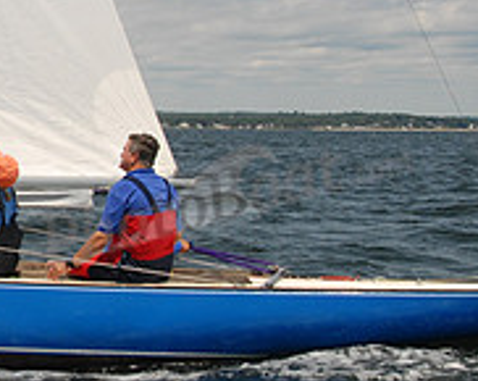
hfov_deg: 17.0
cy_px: 100
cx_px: -95
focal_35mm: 108
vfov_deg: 14.2
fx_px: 1525
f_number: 8
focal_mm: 24
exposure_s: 1/500
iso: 200
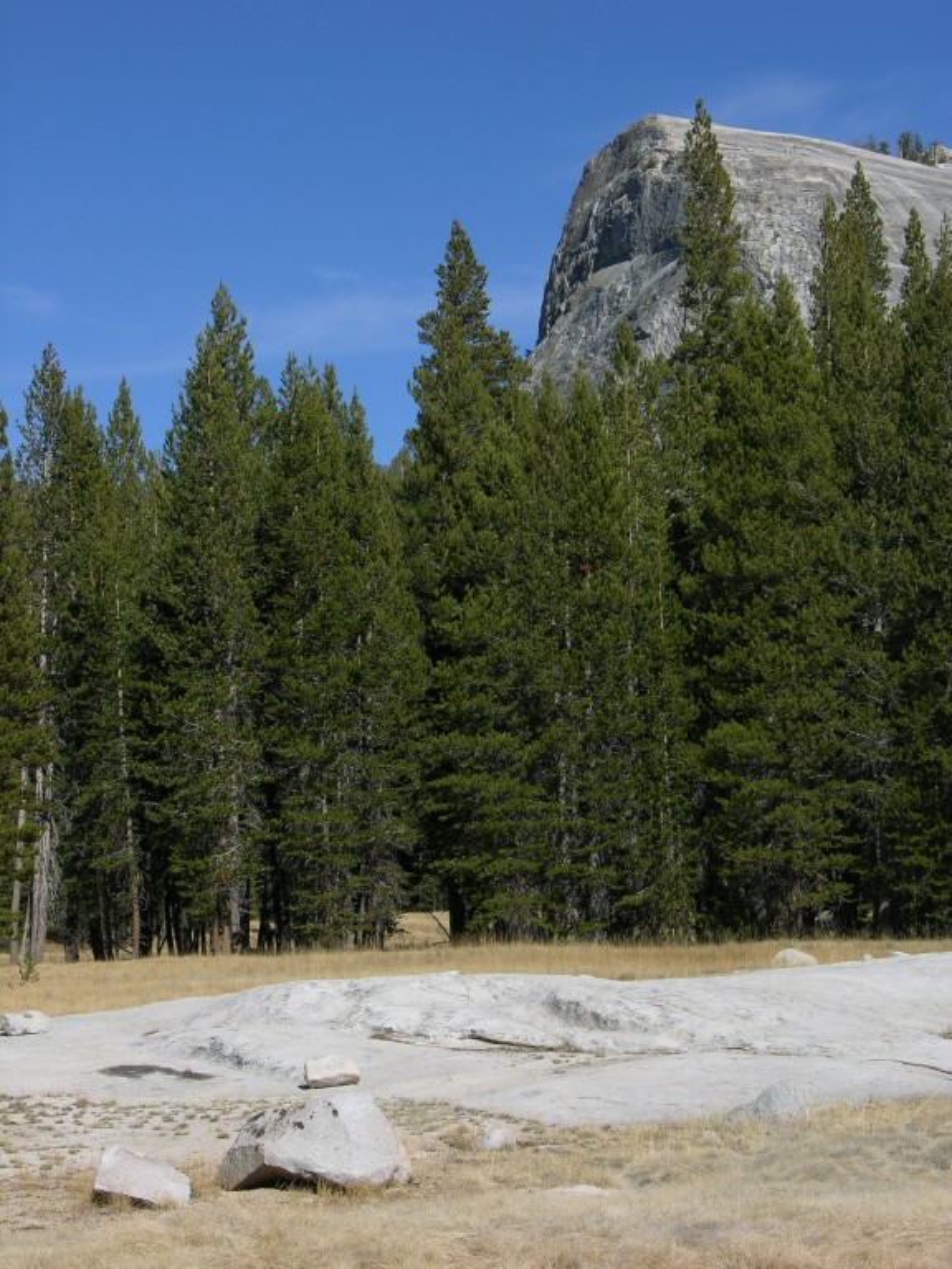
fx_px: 3007
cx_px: 476
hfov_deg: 18.0
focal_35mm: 82
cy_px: 634
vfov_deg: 23.8
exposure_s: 1/430
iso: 50
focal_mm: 21
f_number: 5.5
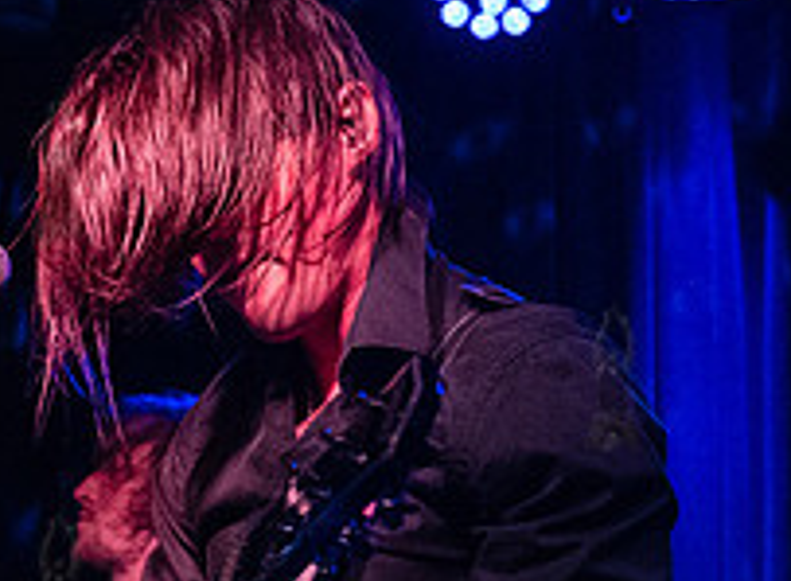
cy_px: 583
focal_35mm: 108
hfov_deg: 18.0
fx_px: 2449
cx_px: 29
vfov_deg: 13.3
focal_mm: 29
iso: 12800
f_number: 3.5
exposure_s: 1/320
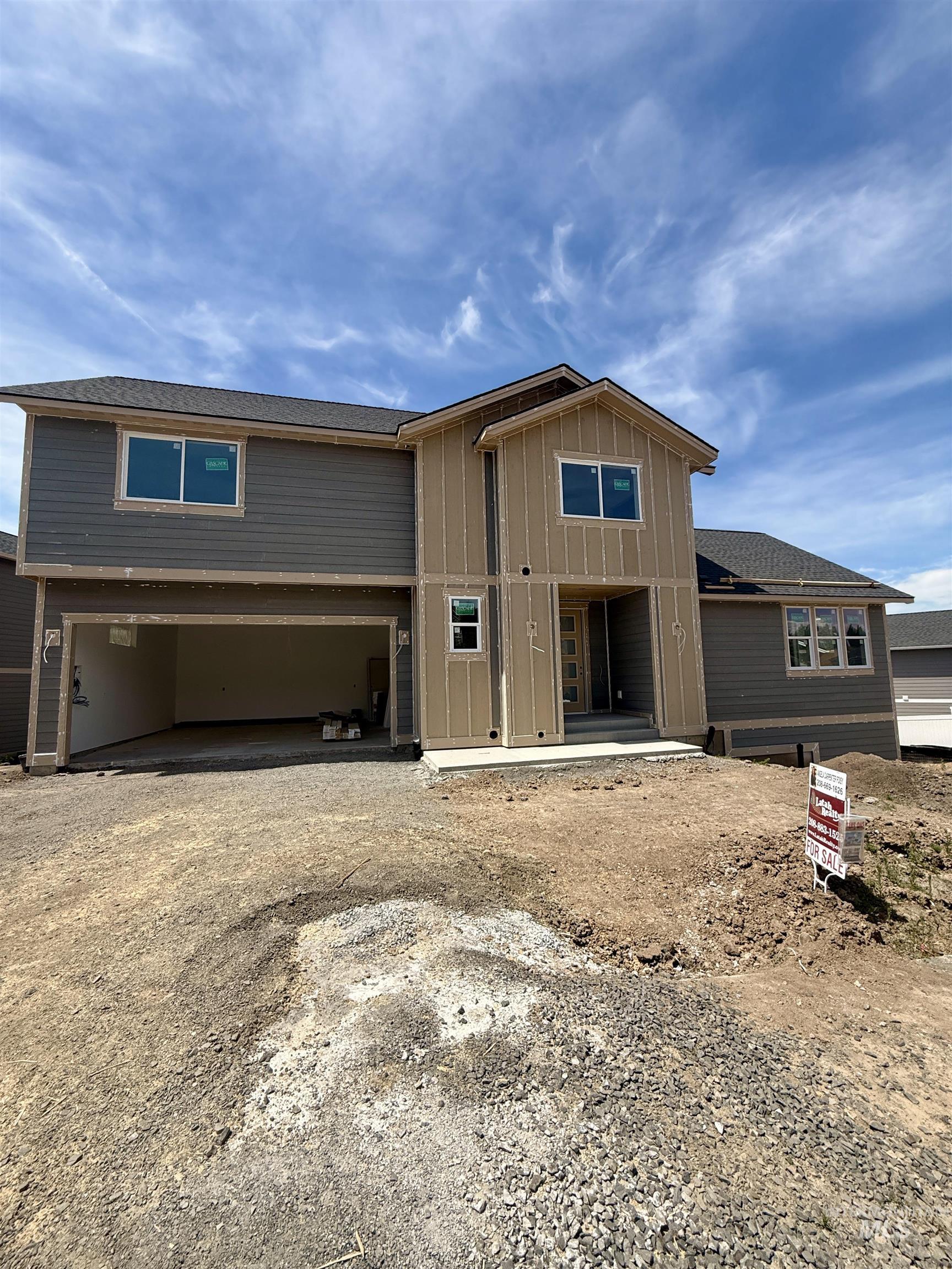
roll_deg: +0.8
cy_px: 634
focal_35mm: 14
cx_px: 476
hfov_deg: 85.7
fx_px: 513
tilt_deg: +5.9
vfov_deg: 102.1
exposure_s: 1/1464
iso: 50
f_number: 2.2
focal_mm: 2.22
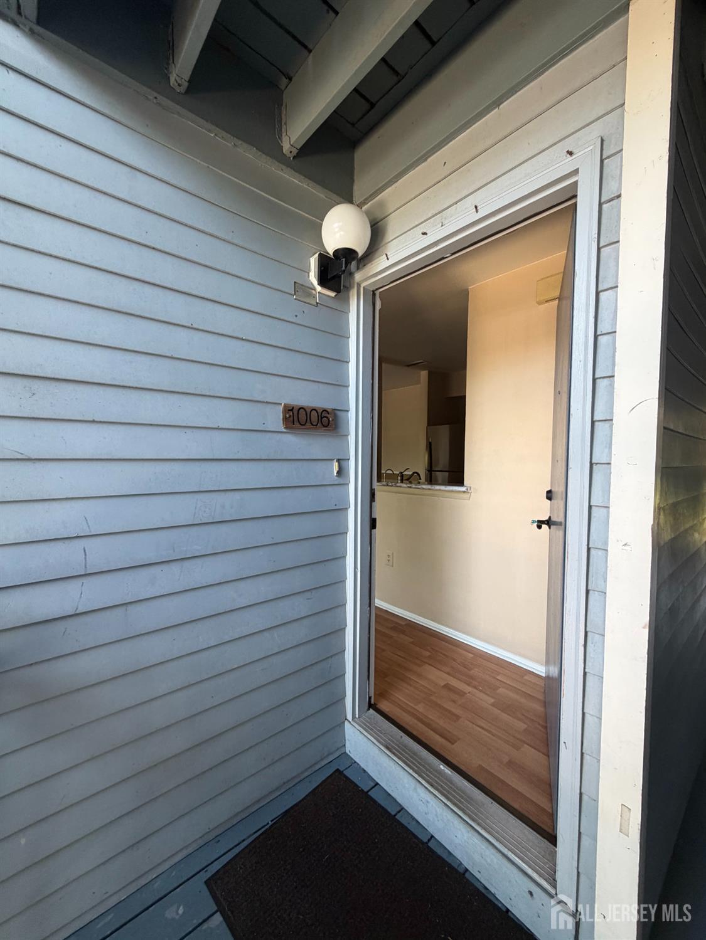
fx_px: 381
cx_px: 353
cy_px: 470
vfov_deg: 102.0
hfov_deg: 85.7
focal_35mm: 14
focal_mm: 2.22
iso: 200
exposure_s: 1/121
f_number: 2.2
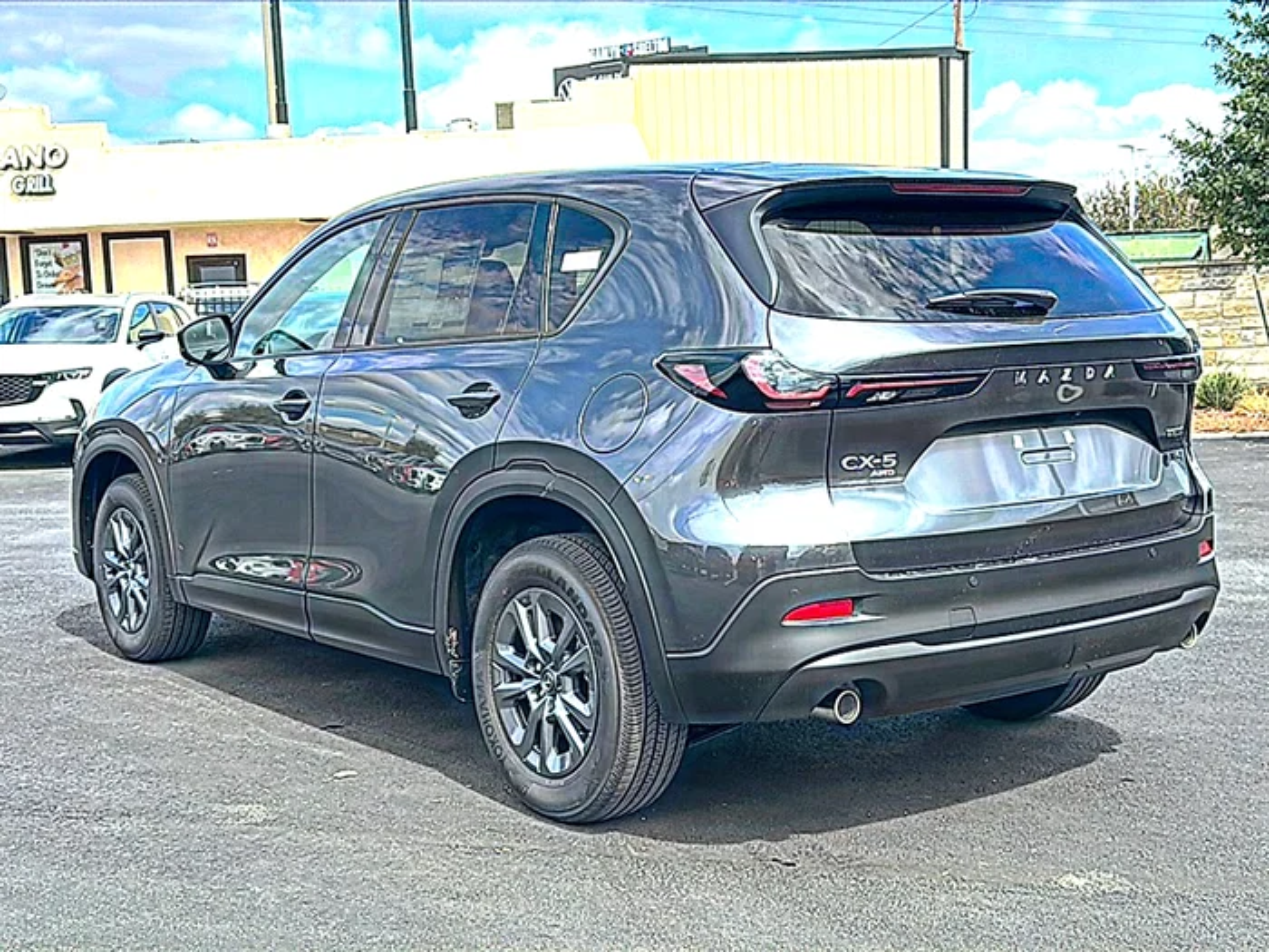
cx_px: 634
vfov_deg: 37.7
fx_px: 1393
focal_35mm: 38
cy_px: 476
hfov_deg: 49.0
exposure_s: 1/1996
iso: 80
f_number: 1.78
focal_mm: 6.86
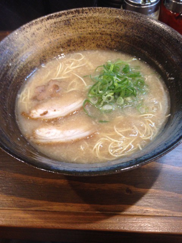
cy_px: 122
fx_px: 231
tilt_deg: -51.6
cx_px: 91
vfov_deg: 55.4
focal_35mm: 33
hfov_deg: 42.9
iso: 160
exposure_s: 1/20
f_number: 2.4
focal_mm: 4.12
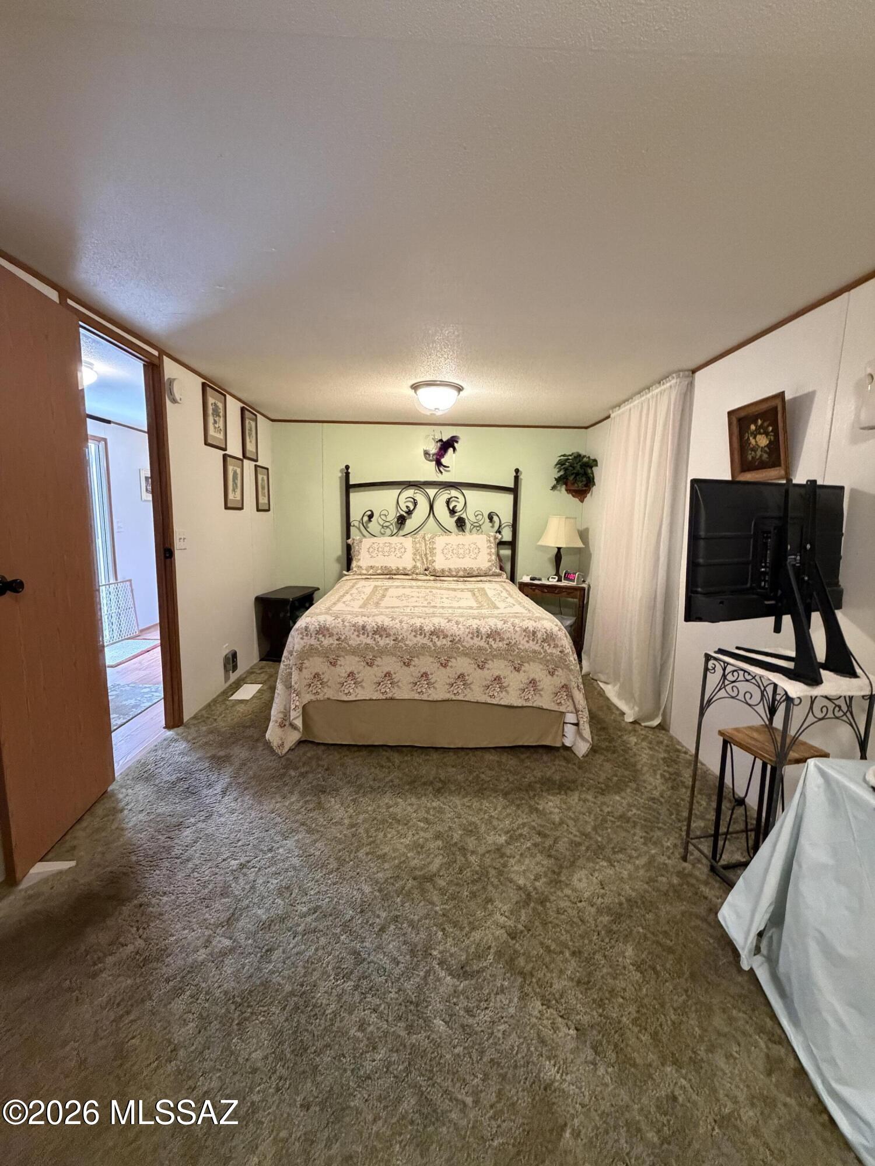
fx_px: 472
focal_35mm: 14
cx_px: 438
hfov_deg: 85.7
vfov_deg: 102.1
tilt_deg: -7.8
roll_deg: -1.3
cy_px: 583
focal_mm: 2.22
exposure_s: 1/60
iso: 800
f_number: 2.2
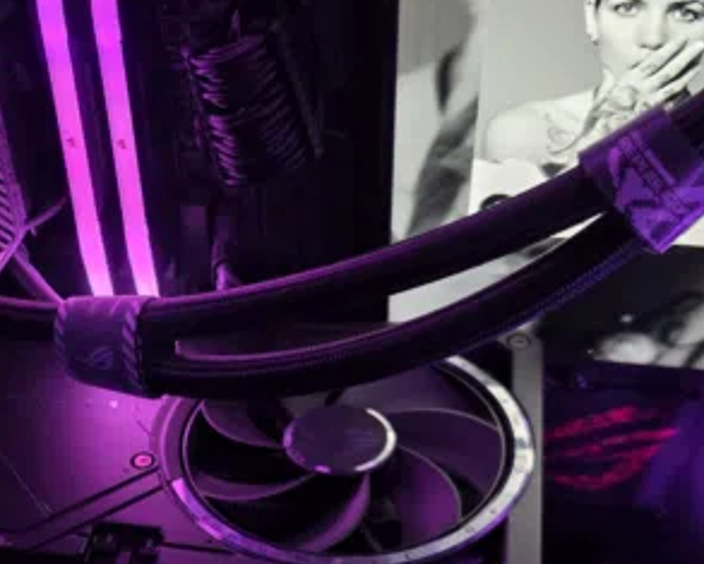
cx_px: 132
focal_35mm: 49
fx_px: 1022
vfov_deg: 30.5
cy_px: 398
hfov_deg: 36.6
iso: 160
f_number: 1.4
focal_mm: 6.5
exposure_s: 1/100
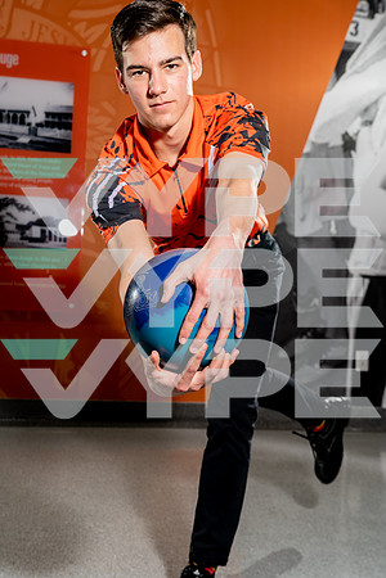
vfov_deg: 37.5
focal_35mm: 53
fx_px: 852
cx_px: 193
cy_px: 289
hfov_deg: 25.5
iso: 100
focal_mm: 53
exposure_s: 1/250
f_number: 7.1
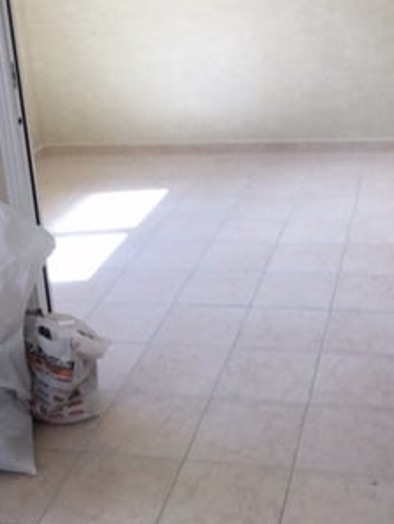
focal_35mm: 56
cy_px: 77
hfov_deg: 26.1
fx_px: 849
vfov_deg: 33.0
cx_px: 213
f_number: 2.2
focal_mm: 4.15
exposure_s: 1/100
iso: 25
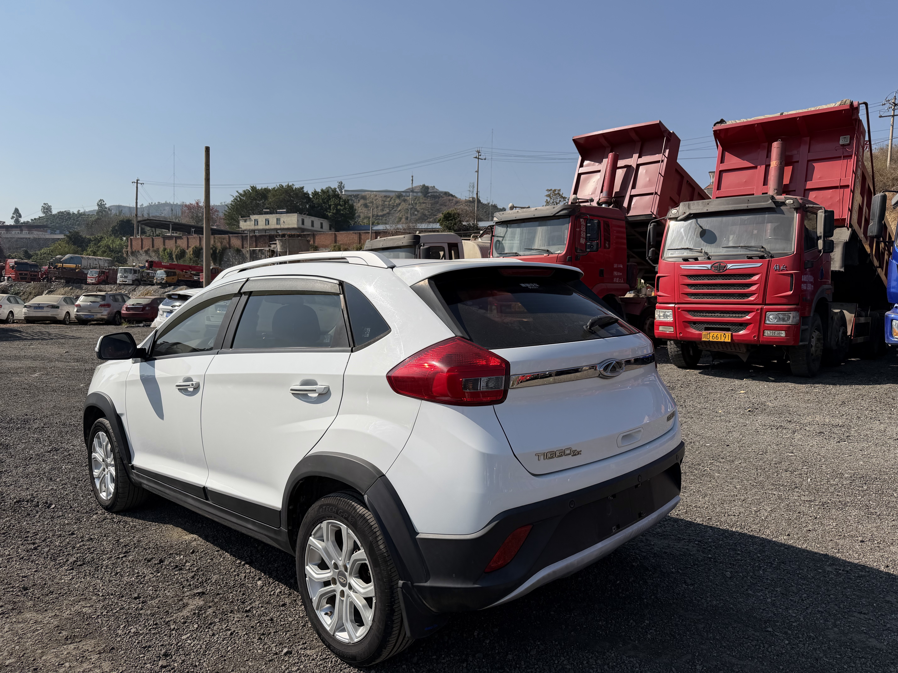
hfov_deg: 71.6
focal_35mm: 24
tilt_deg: -2.7
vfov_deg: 56.8
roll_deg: -2.0
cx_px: 449
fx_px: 623
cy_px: 336
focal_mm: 6.76
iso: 80
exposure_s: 1/6711
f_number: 1.78
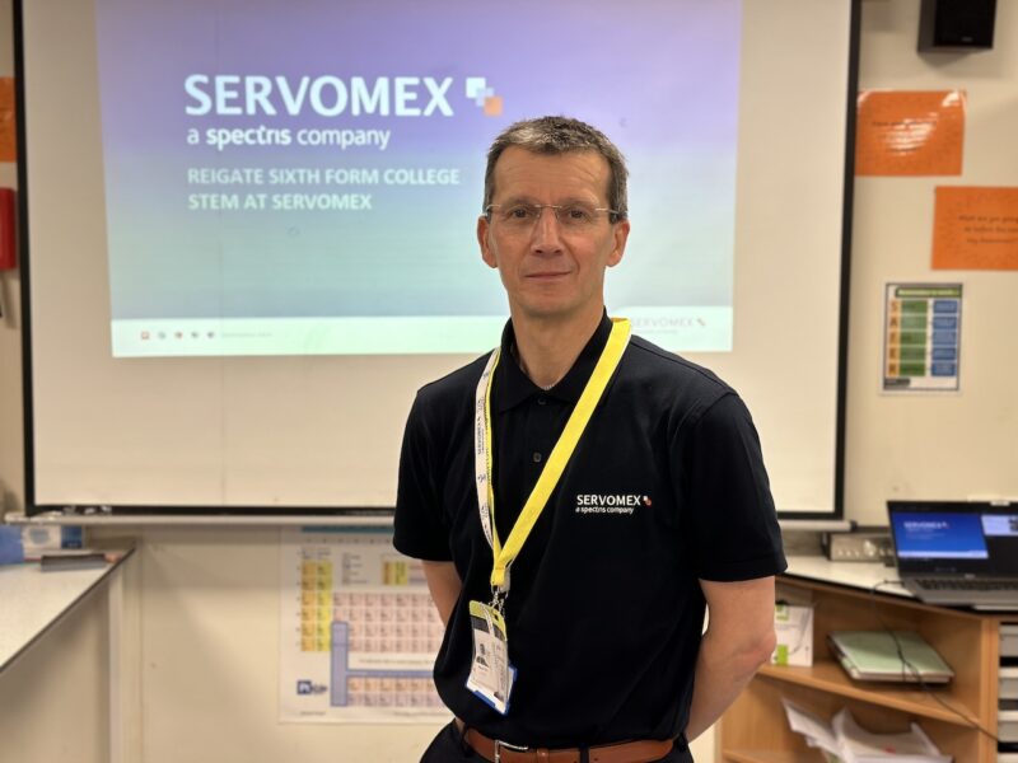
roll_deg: -0.5
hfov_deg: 39.7
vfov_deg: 30.3
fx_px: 1412
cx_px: 509
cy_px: 382
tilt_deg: -5.1
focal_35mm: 48
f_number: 1.78
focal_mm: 6.86
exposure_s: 1/100
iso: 100
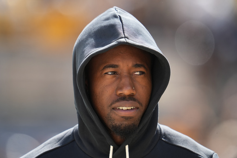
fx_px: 3685
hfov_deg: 3.7
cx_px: 118
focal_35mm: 560
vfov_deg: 2.5
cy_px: 79
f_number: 4
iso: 640
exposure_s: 1/1000
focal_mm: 560
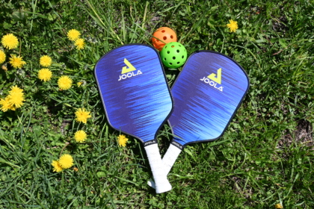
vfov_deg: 31.9
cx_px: 157
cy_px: 104
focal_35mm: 42
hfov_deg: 46.4
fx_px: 366
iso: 100
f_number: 7.1
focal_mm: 28
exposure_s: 1/400
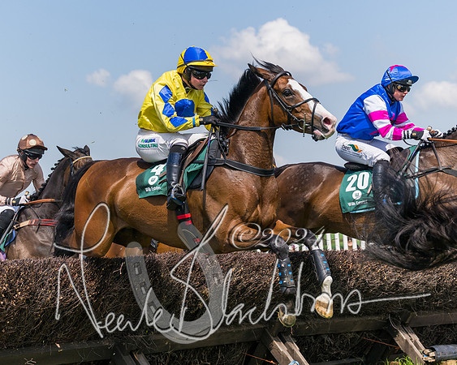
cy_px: 150
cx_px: 208
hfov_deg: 19.2
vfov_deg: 15.4
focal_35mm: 100
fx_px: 1351
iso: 400
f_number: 4
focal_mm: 70
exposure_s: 1/4000
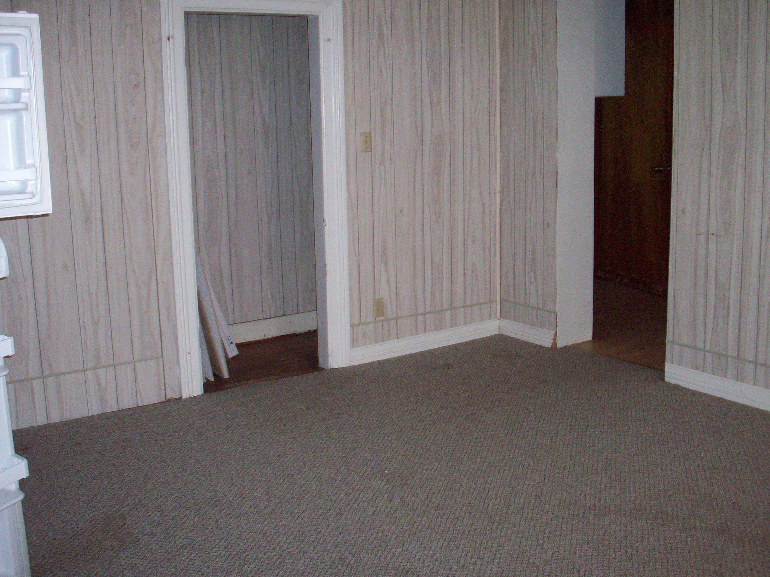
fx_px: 868
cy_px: 278
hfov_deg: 47.9
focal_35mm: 39
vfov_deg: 36.8
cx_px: 385
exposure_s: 1/64
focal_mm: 6.2
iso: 200
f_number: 2.8
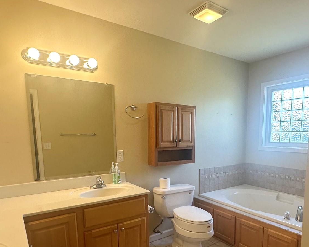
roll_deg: +0.0
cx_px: 179
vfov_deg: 55.8
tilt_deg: -6.8
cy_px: 162
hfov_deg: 67.6
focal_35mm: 25
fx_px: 229
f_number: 2.2
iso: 160
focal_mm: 2.22
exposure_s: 1/120
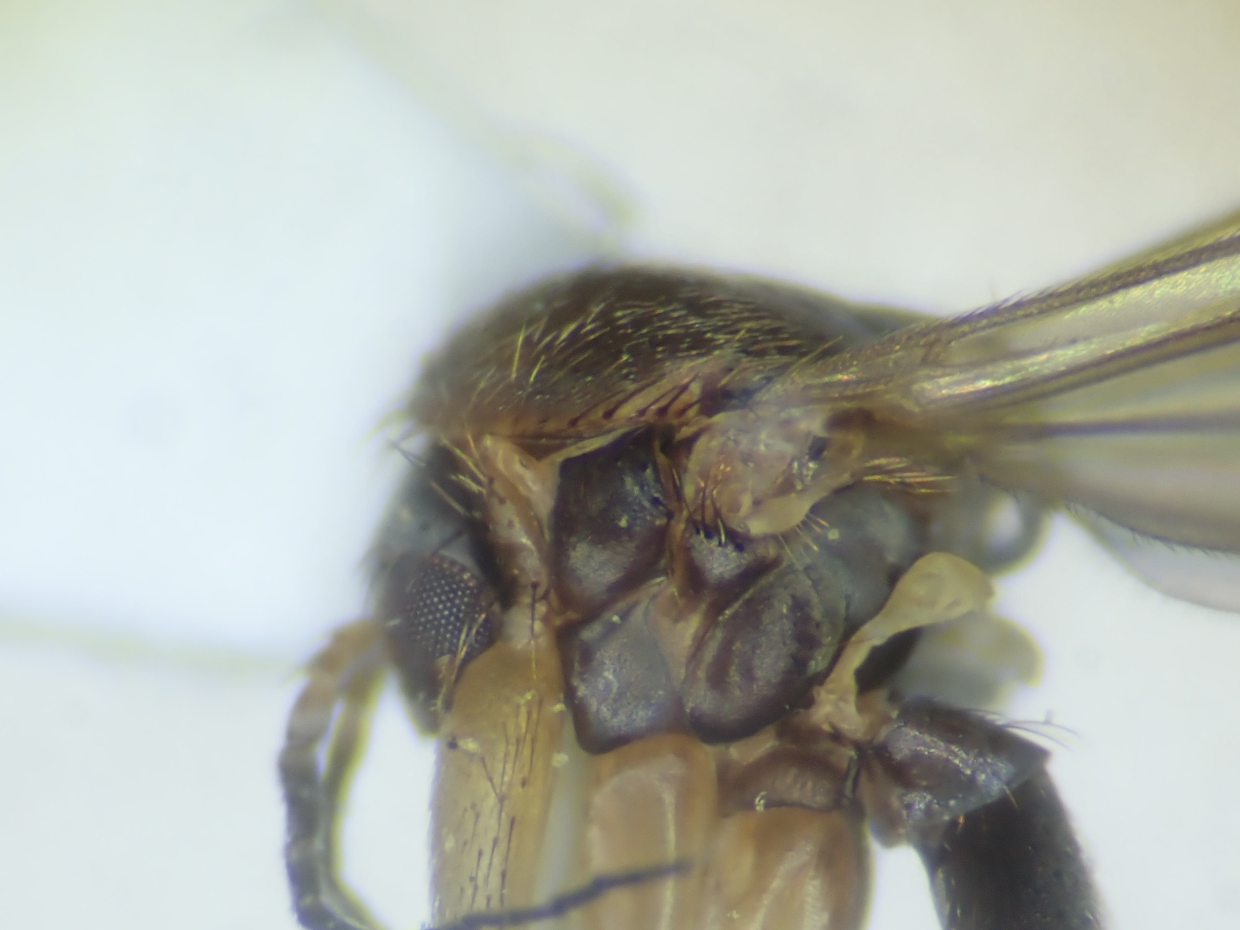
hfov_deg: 32.1
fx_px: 2149
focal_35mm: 60
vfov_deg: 24.4
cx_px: 705
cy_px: 509
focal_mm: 8.99
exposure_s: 1/13
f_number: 4.5
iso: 100
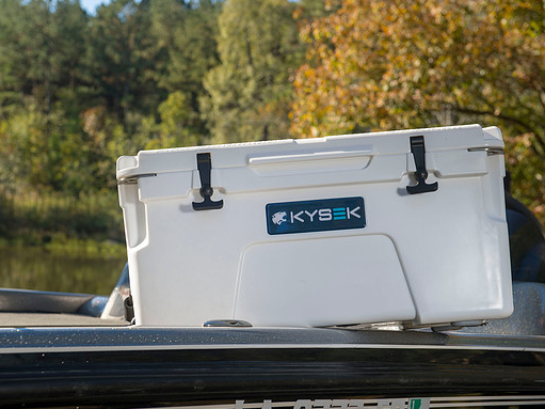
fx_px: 1133
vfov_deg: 20.4
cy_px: 204
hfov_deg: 27.0
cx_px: 247
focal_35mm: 72
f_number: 7.1
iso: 100
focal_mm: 66
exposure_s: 1/160
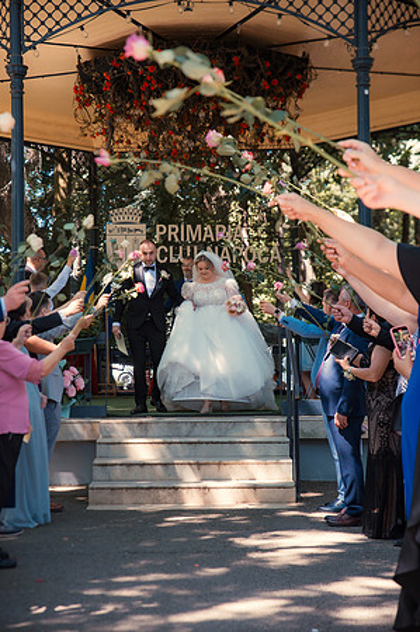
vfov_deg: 28.9
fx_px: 1228
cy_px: 316
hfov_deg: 19.4
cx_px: 210
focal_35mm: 70
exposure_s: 1/250
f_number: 3.5
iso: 500
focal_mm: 70
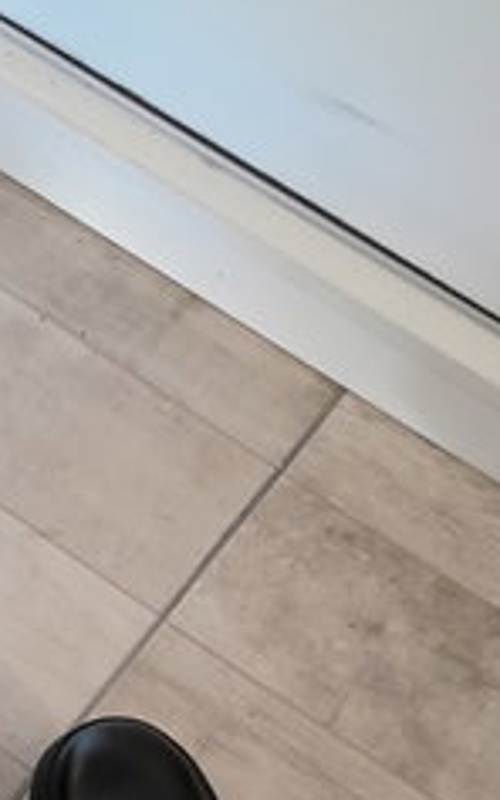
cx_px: 51
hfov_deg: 20.5
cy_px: 825
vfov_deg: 30.3
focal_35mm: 62
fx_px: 1353
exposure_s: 1/25
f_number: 1.8
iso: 640
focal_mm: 3.98
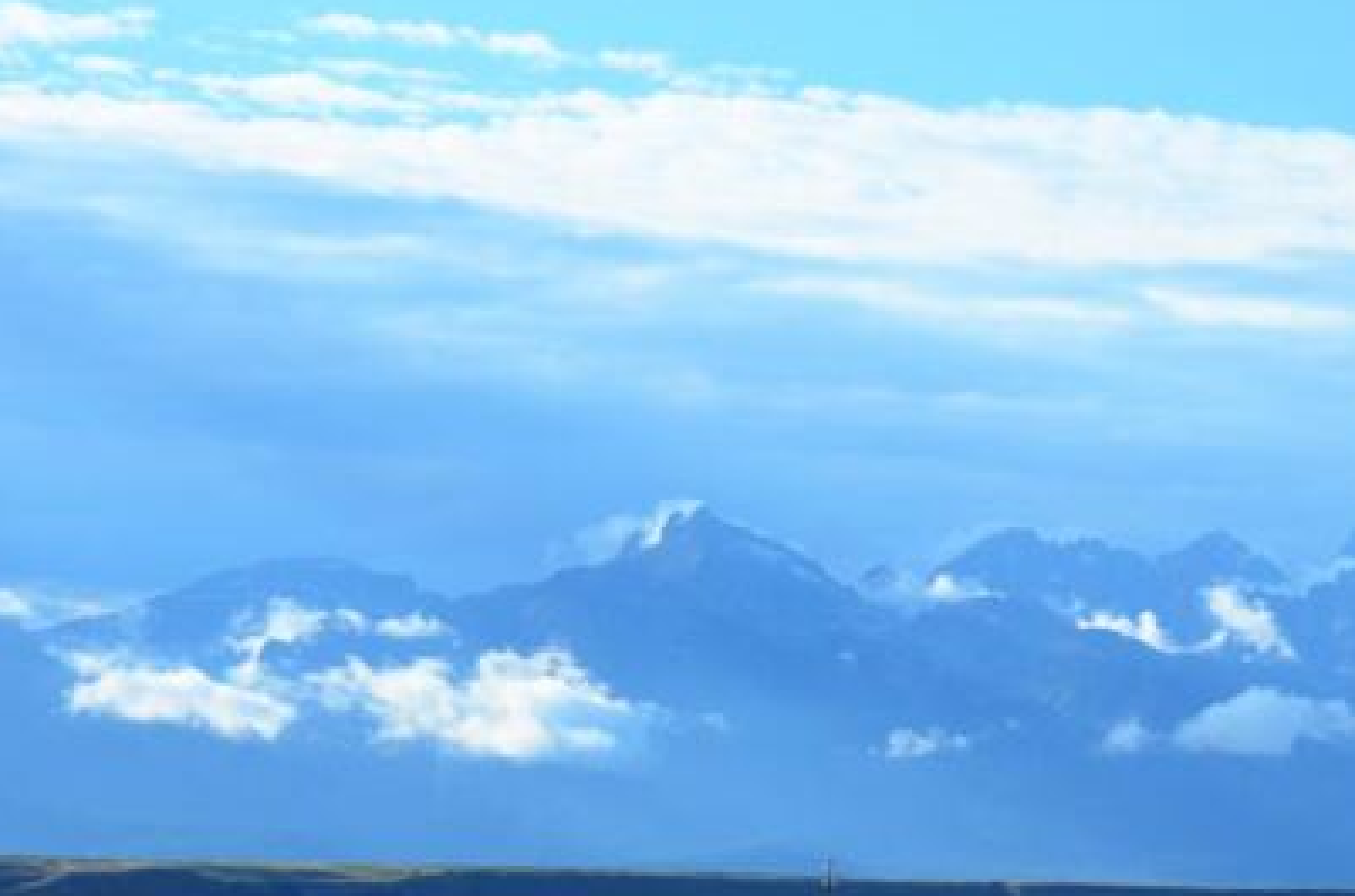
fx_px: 5030
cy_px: 675
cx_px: 966
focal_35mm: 134
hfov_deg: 15.3
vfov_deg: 10.2
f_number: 7.1
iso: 200
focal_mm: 56
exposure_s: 1/800
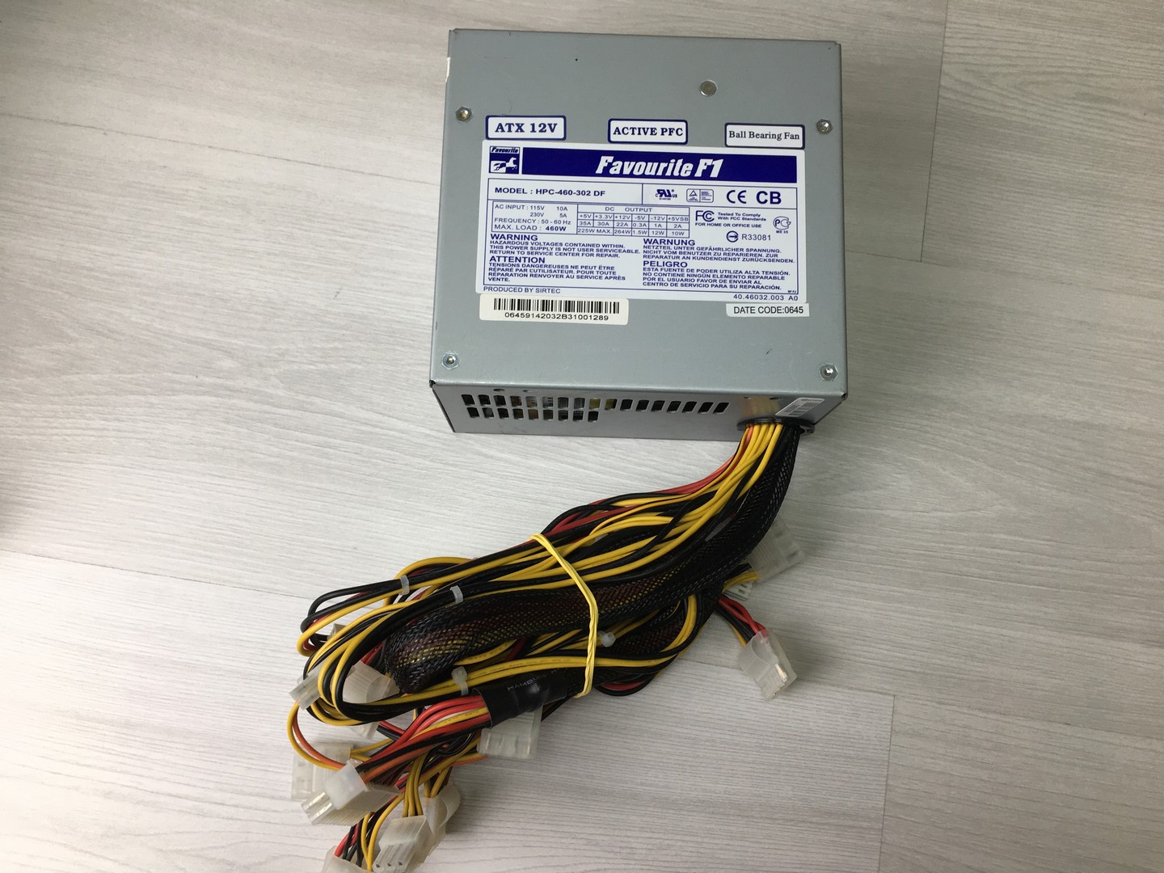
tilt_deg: -78.9
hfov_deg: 61.7
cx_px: 582
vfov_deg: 48.2
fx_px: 975
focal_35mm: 29
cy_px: 436
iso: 32
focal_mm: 4.15
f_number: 2.2
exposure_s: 1/100
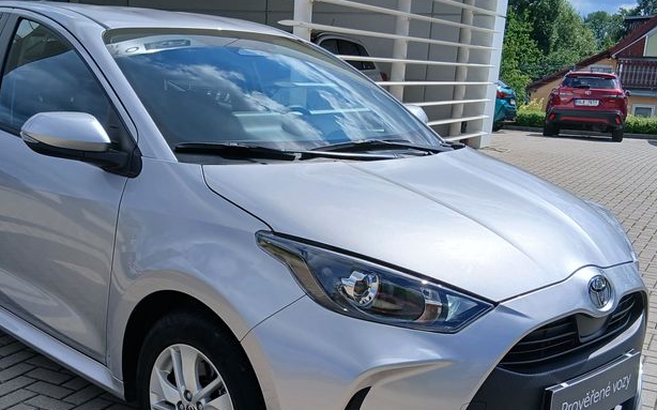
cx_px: 273
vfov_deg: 27.7
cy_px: 294
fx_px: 823
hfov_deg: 43.4
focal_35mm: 46
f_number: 1.8
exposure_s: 1/791
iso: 20
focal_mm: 3.98
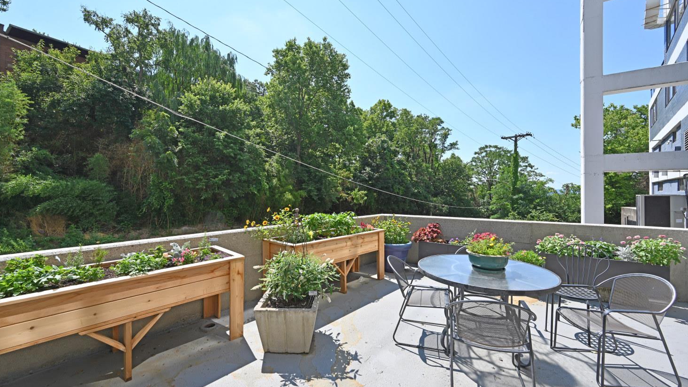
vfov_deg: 70.5
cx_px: 337
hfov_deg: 103.0
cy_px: 191
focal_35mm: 15
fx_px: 274
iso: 72
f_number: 10
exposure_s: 1/100
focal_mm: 14
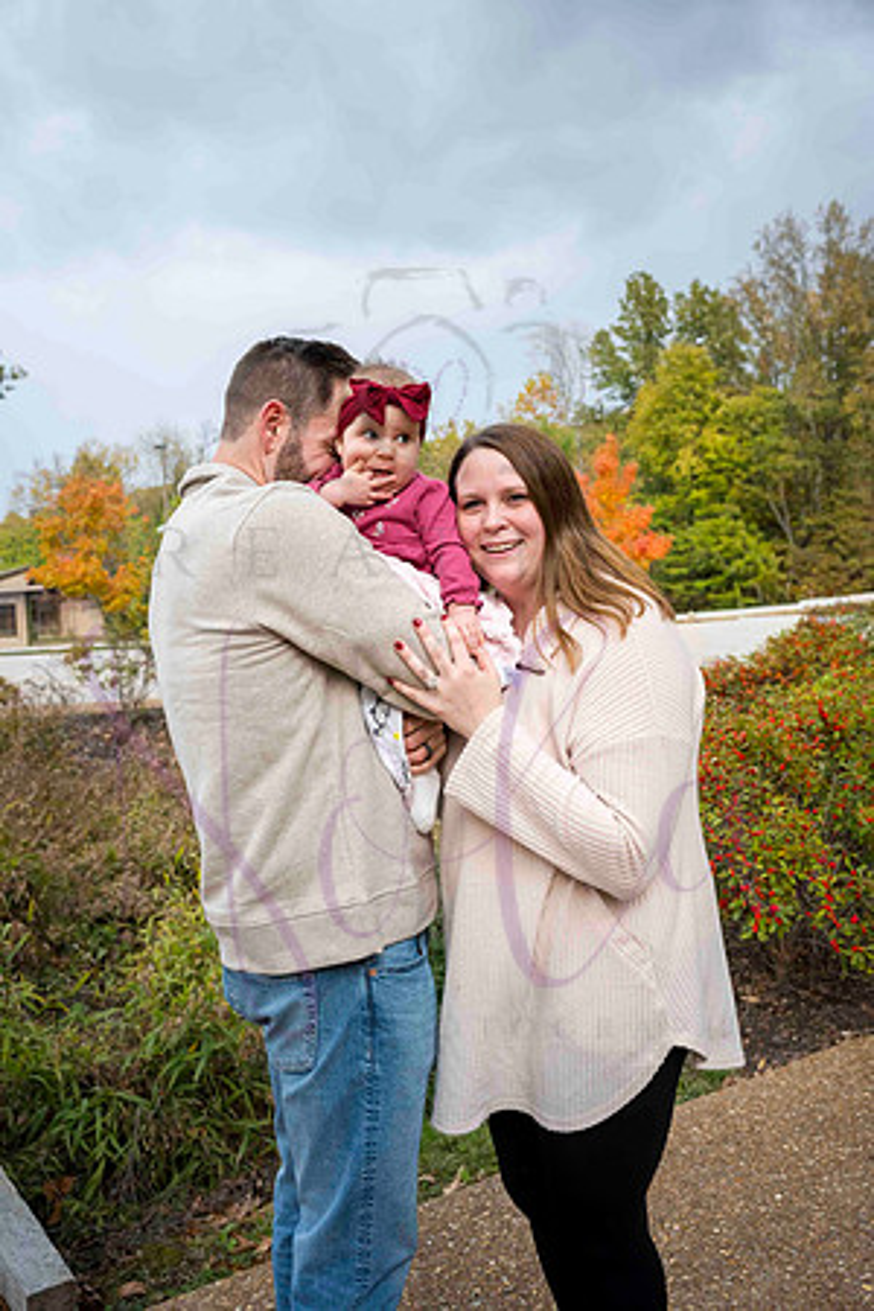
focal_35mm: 31
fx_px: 1129
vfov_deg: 60.3
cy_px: 656
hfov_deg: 42.3
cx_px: 437
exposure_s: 1/500
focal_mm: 31
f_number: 5
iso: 400
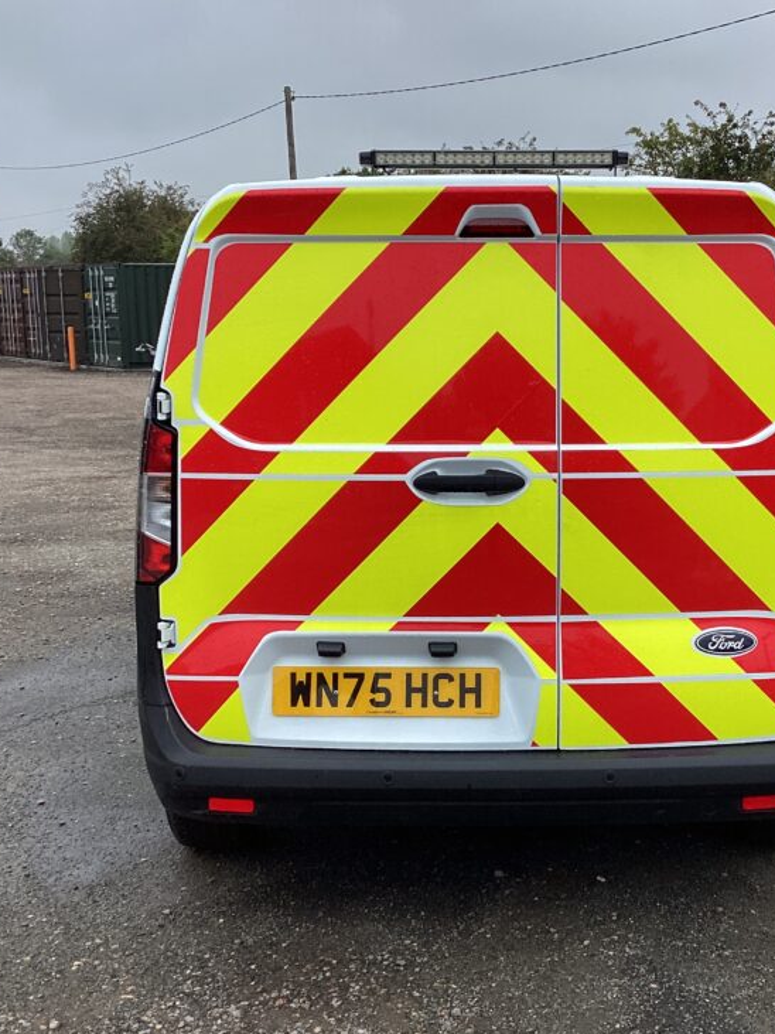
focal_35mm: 45
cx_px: 496
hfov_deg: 32.0
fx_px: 1344
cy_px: 547
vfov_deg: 42.1
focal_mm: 3.3
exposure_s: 1/494
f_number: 2.4
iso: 25
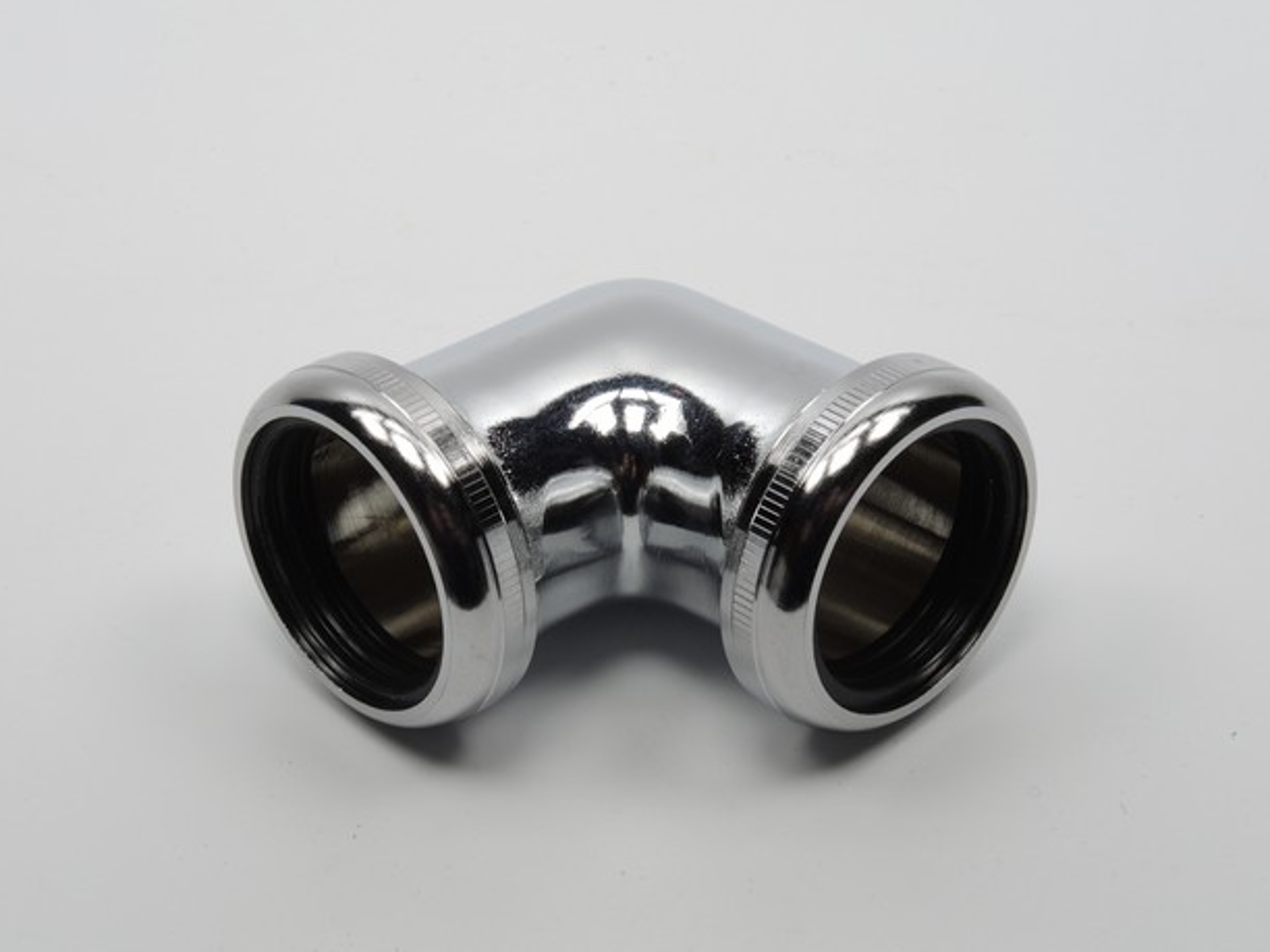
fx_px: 2531
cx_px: 623
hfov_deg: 28.2
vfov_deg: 21.3
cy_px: 463
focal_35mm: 69
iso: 100
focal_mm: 14.1
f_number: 8
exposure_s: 1/80
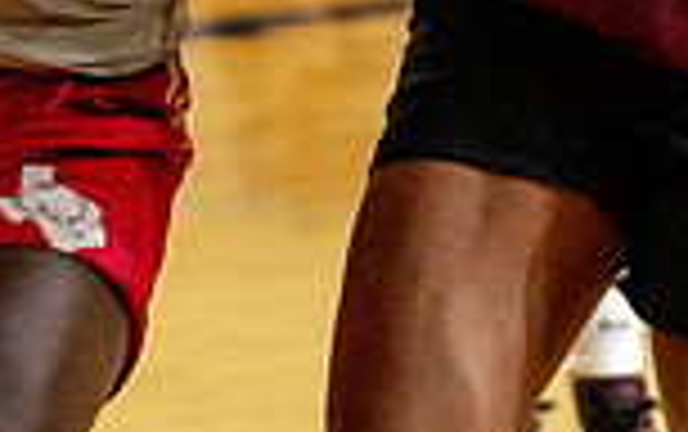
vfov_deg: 2.5
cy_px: -558
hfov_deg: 4.0
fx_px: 9930
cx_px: -14
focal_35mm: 529
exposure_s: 1/800
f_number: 2.8
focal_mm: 85
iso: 2500
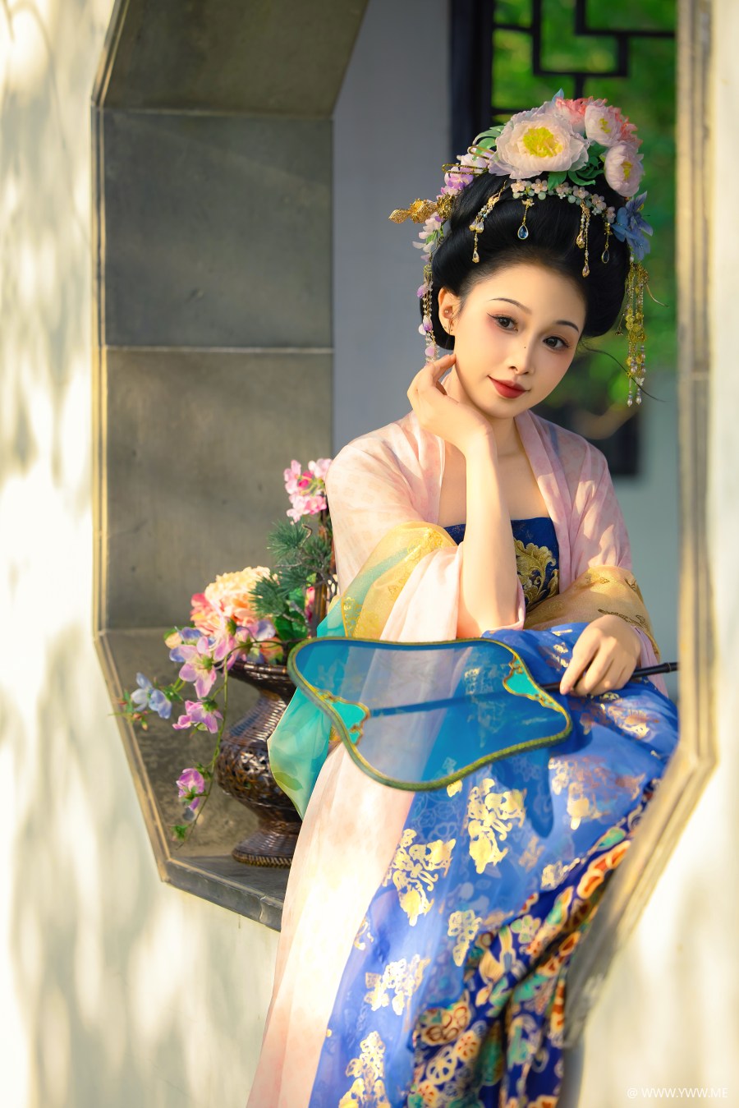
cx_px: 370
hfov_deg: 12.8
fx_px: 3293
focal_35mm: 107
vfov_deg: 19.1
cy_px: 554
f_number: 2.8
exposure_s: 1/200
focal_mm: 108
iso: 100
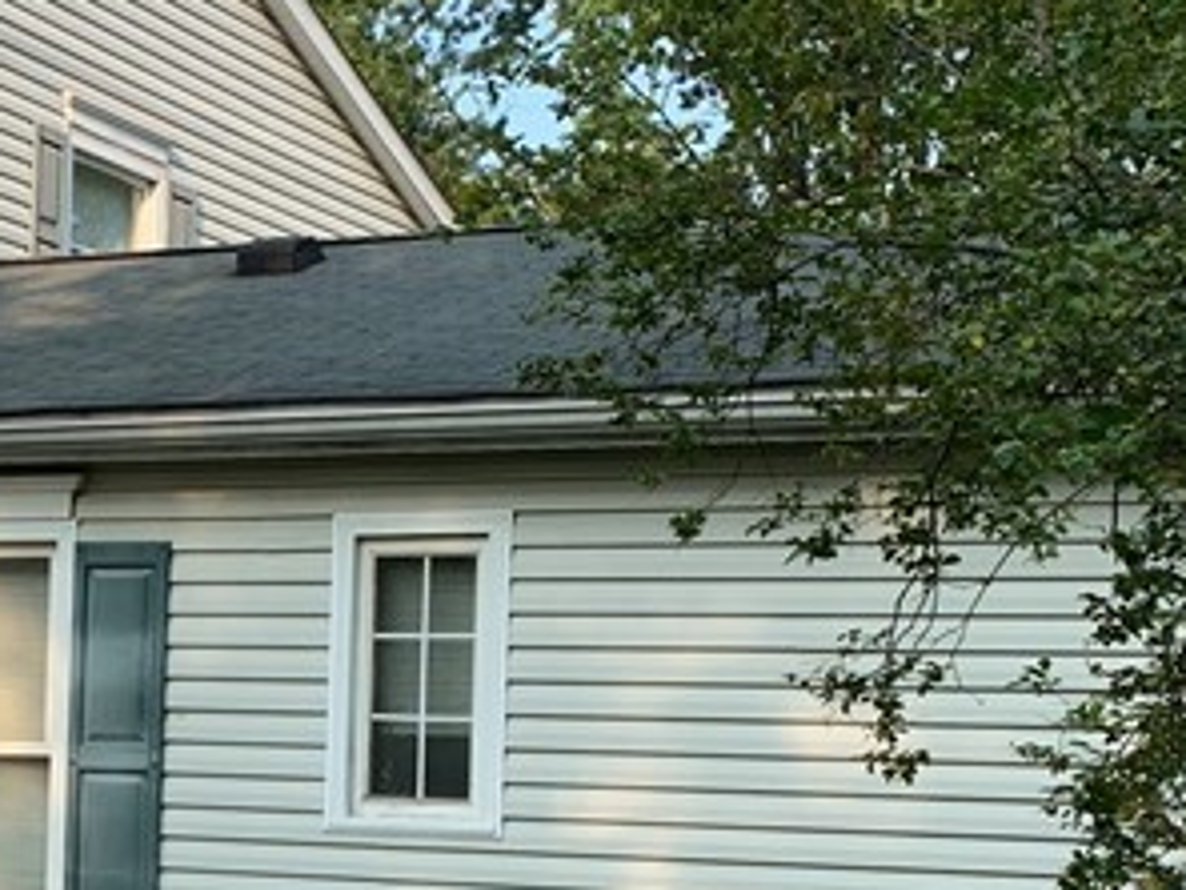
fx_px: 3084
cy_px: 742
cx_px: -116
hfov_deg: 20.7
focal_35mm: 90
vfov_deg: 16.3
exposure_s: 1/722
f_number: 1.8
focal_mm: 4.25
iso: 25
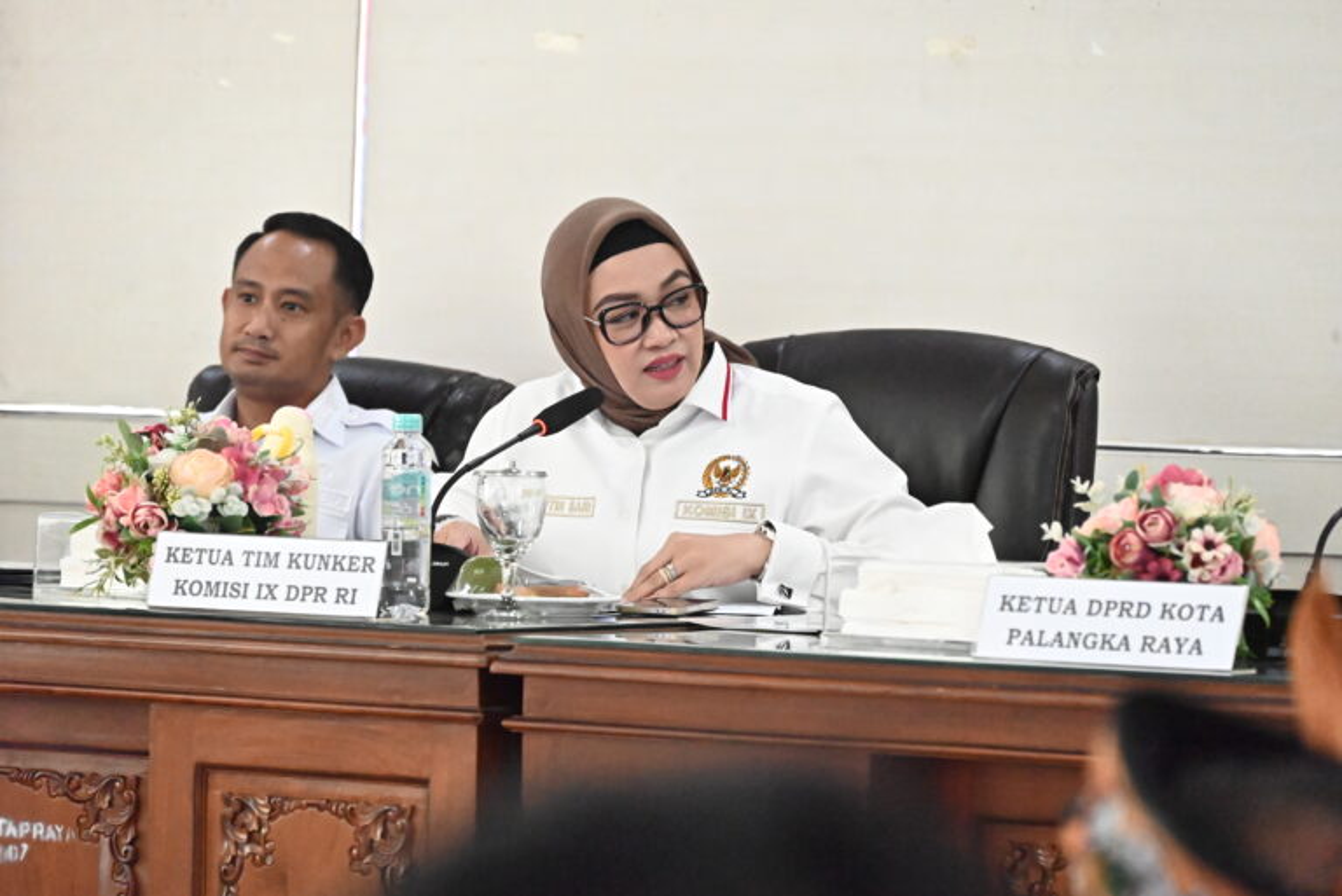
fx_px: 7459
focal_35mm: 200
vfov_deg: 6.9
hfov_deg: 10.3
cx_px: 671
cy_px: 448
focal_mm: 200
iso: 22800
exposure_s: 1/250
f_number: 6.3
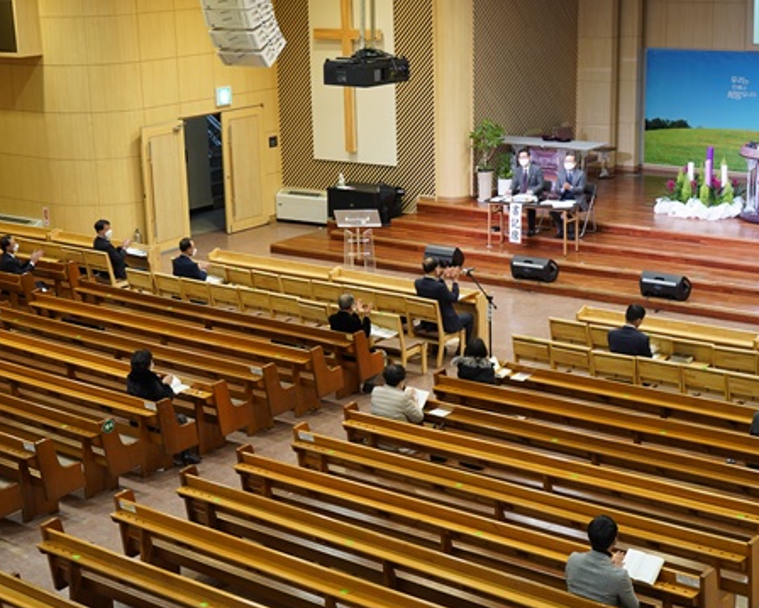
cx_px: 354
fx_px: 1416
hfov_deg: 30.0
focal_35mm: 63
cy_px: 389
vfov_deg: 24.2
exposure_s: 1/50
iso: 640
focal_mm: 43
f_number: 4
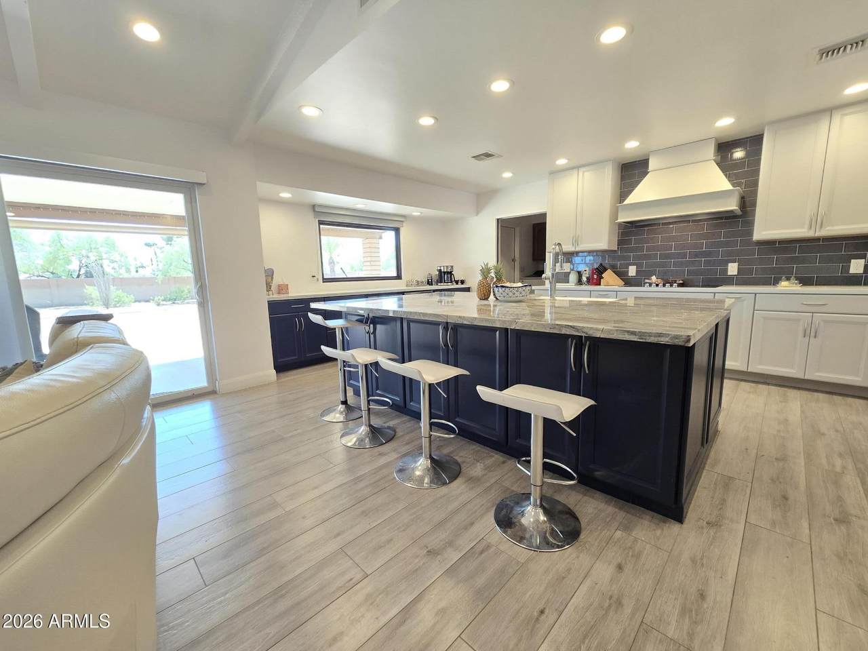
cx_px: 434
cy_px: 326
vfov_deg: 89.9
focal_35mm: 13
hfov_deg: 106.2
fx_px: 326
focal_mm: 2.2
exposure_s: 1/60
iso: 125
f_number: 2.2
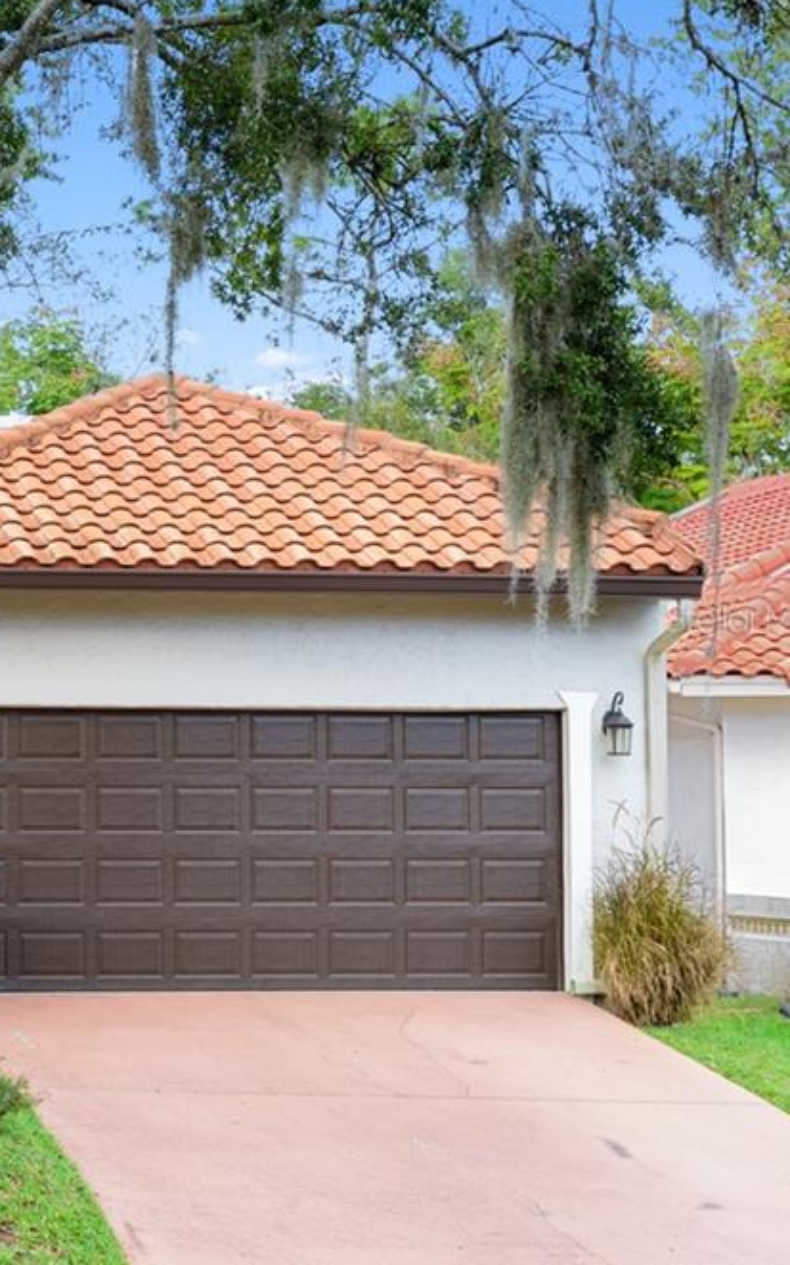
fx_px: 2722
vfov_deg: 26.1
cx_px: -143
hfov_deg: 15.9
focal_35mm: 79
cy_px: 617
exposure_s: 1/13
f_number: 8
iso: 200
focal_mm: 50
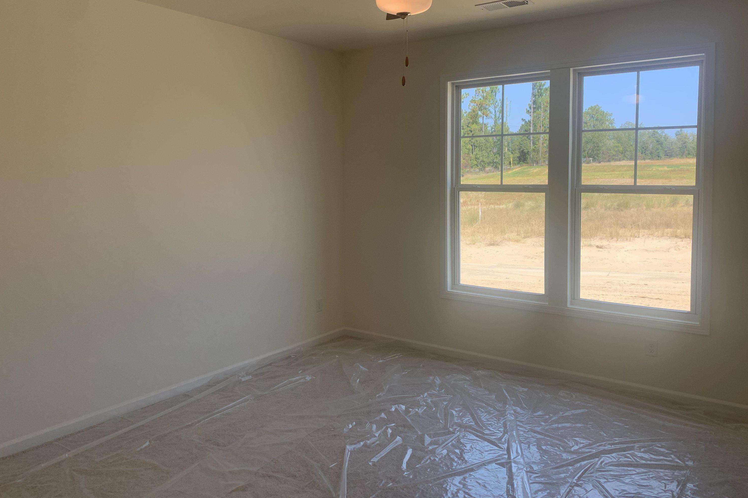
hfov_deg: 65.5
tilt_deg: -3.8
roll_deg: +1.7
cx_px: 385
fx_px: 582
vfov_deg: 46.2
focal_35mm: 28
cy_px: 210
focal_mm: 4.25
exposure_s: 1/369
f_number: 1.8
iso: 25
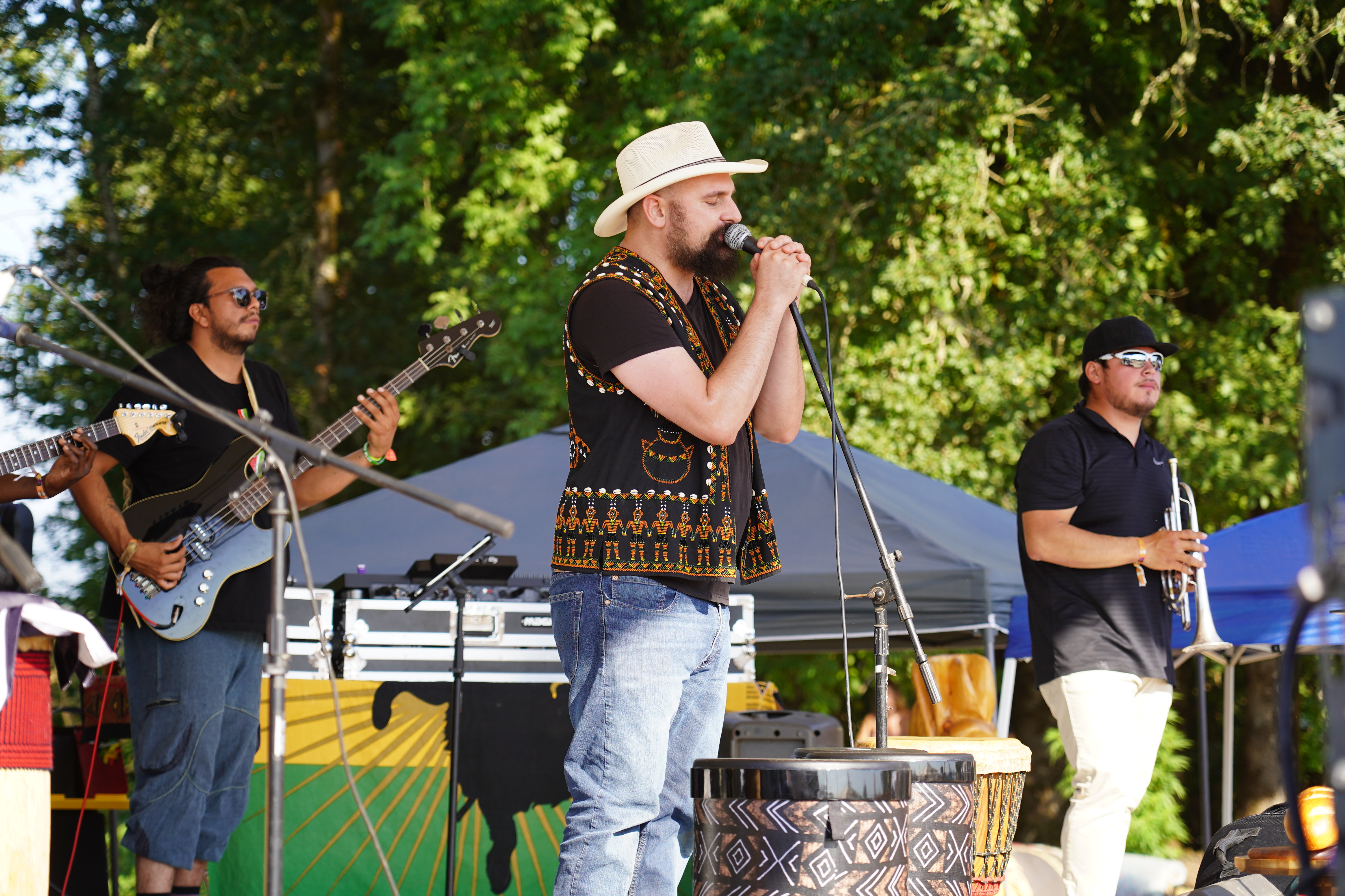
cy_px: 448
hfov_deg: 19.5
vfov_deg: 13.0
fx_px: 3923
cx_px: 672
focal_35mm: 105
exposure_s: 1/160
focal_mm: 105
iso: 100
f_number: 4.5
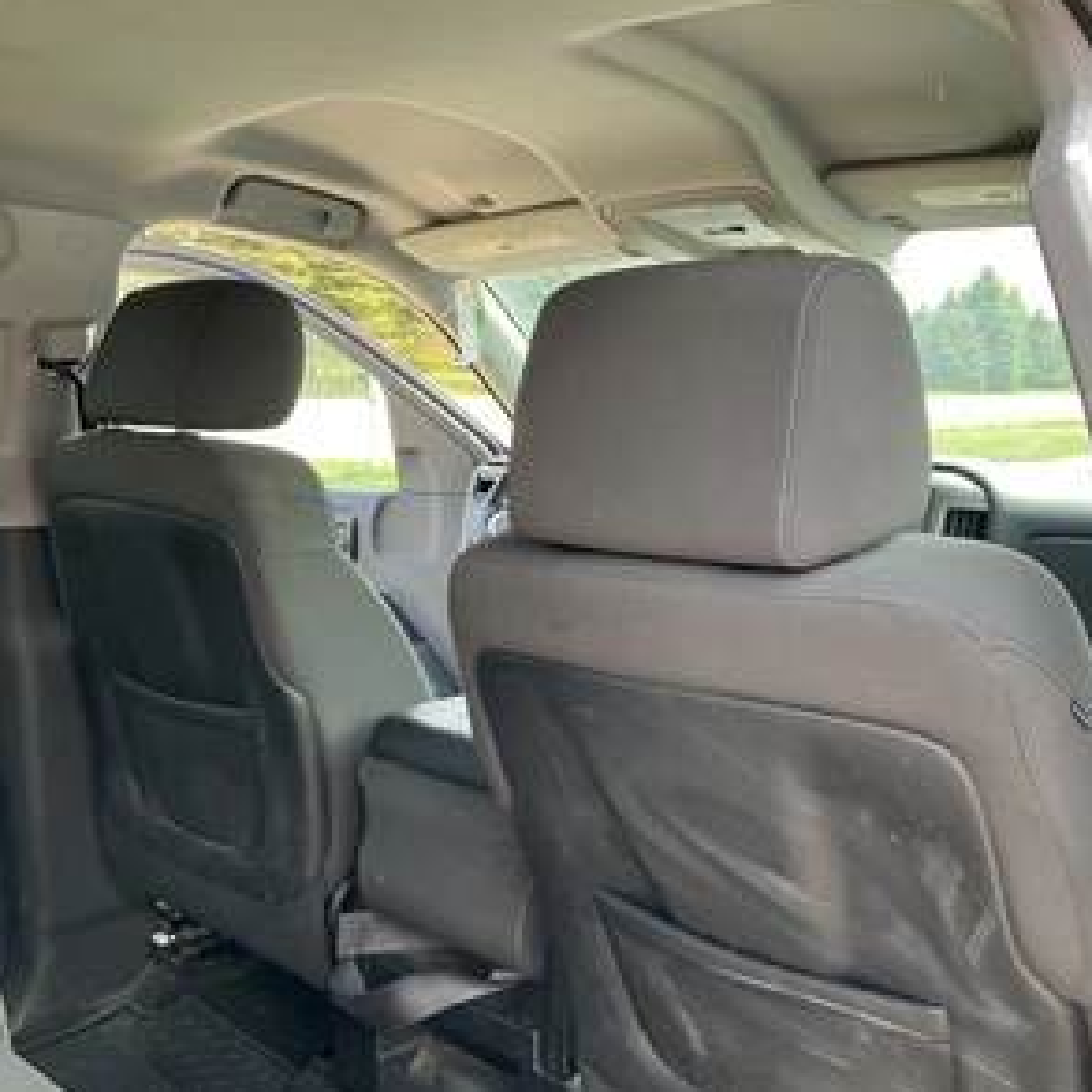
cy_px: 540
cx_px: 622
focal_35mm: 35
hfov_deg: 47.1
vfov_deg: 47.2
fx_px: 1249
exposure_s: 1/122
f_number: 1.8
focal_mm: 3
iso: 32
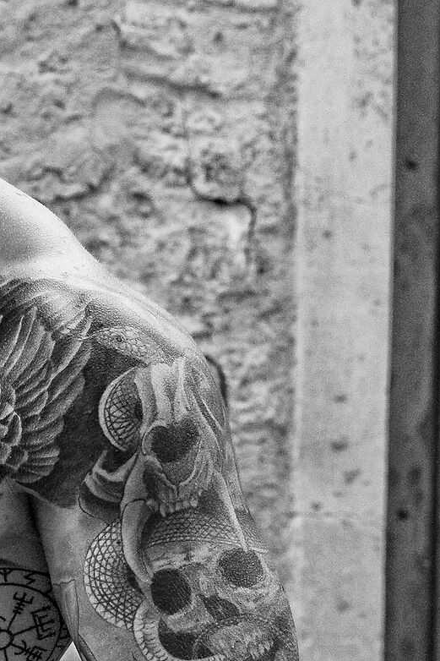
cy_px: 682
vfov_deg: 15.2
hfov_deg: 10.0
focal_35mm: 132
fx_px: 2421
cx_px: -231
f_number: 5.6
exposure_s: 1/250
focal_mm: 43
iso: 400
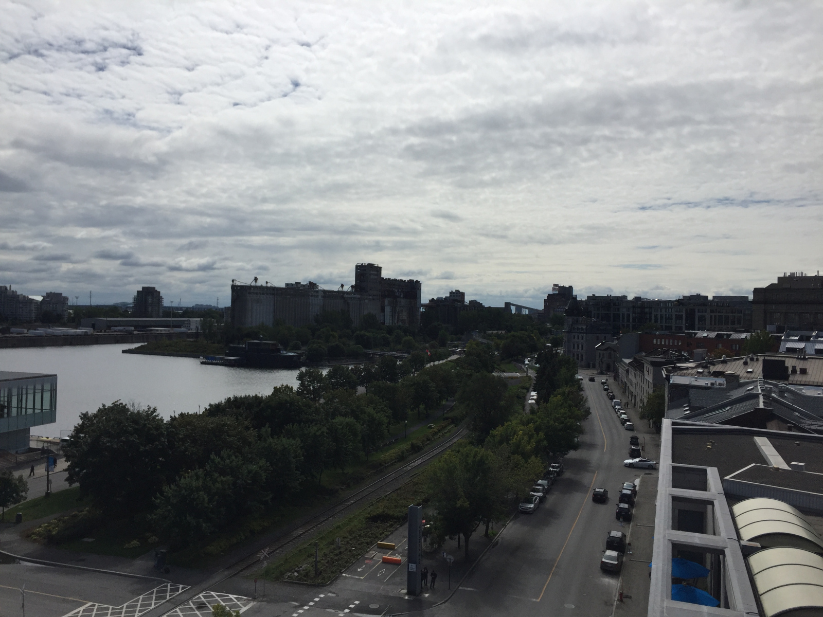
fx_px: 689
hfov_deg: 61.7
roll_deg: -0.7
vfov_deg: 48.2
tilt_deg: +0.9
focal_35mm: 29
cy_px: 308
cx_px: 412
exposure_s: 1/7937
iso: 32
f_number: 2.2
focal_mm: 4.15
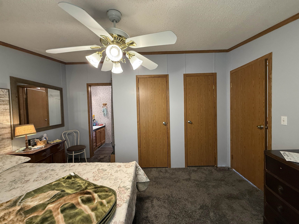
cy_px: 112
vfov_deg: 85.7
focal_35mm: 14
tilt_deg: -1.3
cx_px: 150
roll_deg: +1.7
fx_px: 121
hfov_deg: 102.1
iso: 250
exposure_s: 1/60
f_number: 2.2
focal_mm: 2.22
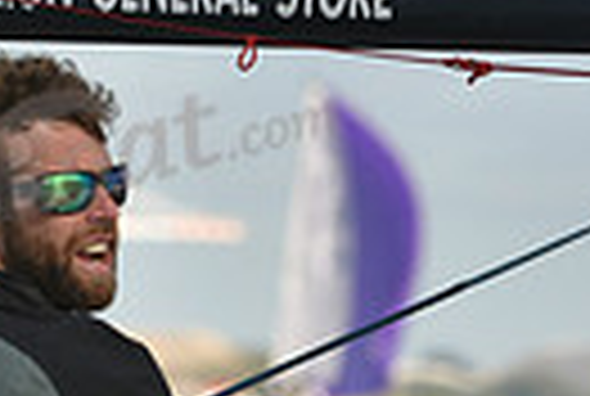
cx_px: -527
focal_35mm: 928
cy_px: 479
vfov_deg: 1.5
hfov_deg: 2.2
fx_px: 15244
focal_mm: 210
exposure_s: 1/1250
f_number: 6.3
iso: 250
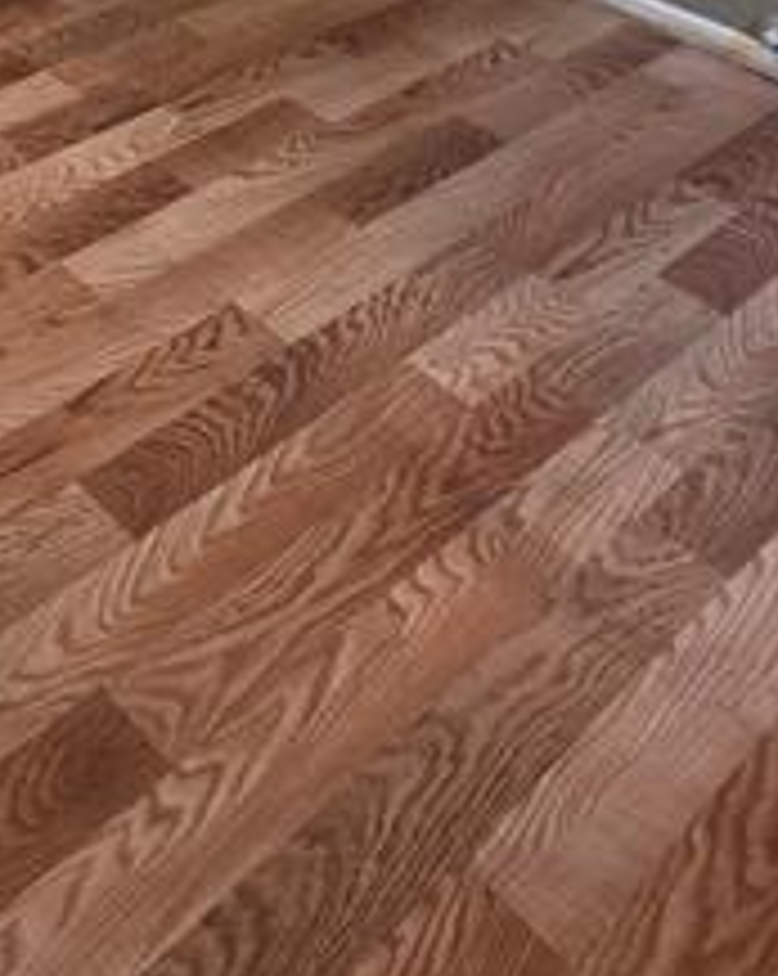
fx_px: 1298
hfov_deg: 27.9
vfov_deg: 27.3
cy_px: -517
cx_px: -225
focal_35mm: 45
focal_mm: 2.2
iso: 160
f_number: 1.9
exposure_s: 1/60
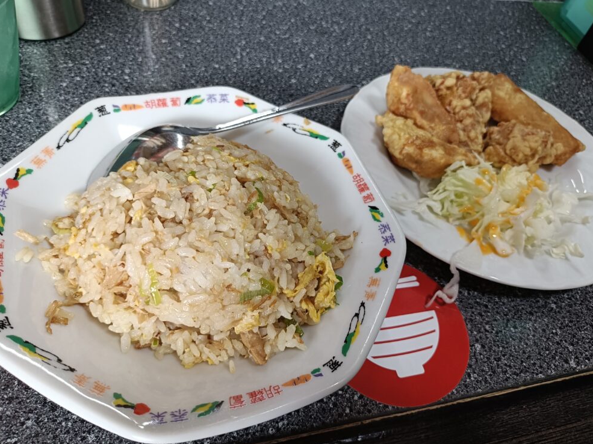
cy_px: 220
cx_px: 296
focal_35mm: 26
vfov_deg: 53.0
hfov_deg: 67.3
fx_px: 445
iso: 400
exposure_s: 1/60
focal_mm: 4.7
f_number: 1.7
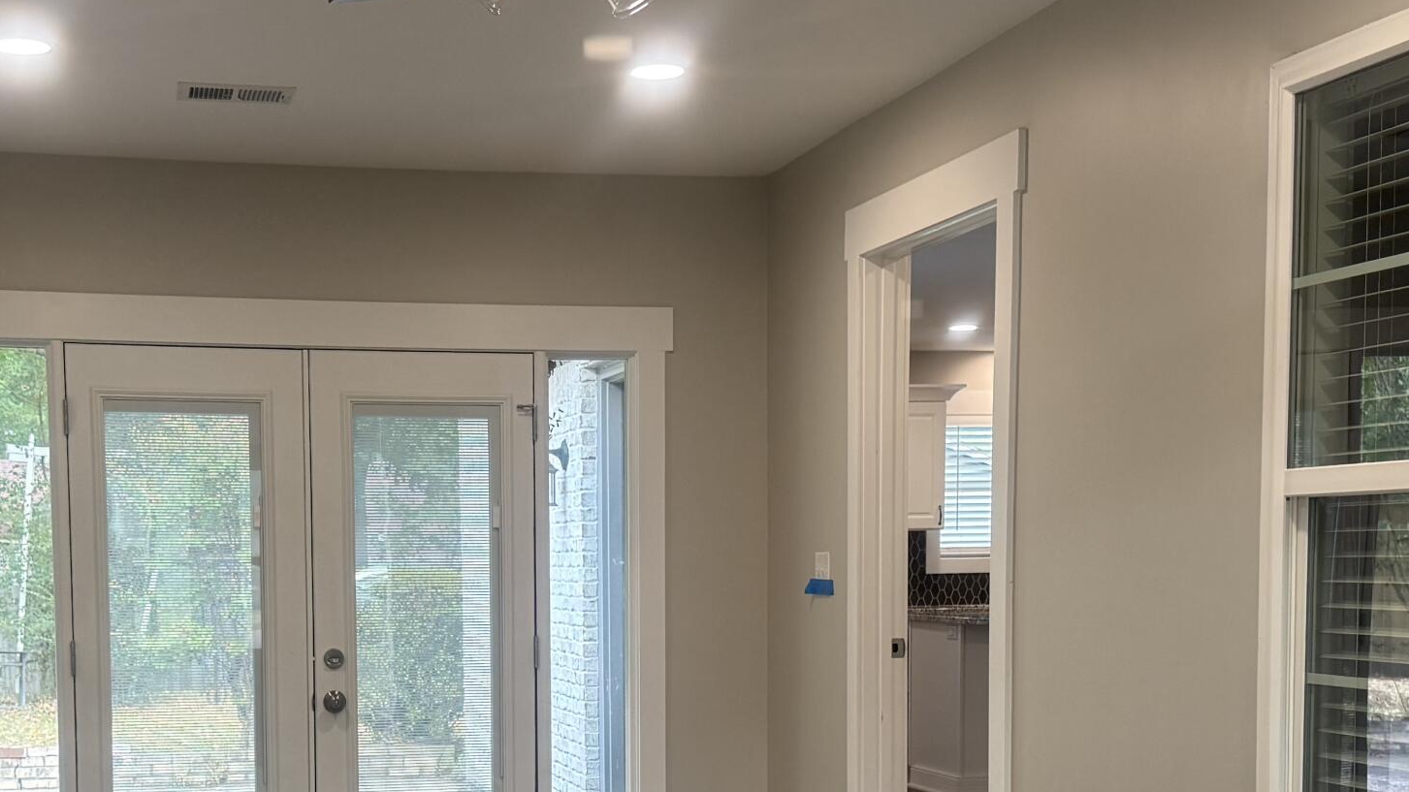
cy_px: 725
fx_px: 2017
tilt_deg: -4.7
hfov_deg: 38.4
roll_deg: +0.1
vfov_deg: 21.7
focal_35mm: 54
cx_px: 568
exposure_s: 1/120
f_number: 1.78
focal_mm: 6.76
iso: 125
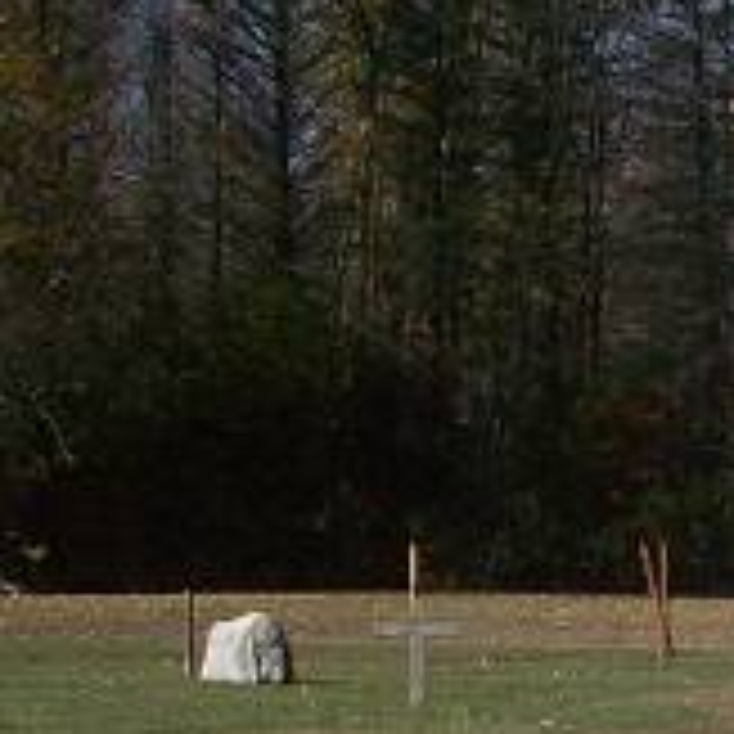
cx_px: 1441
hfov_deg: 10.1
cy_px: 977
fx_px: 3862
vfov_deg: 10.6
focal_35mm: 161
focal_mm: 6.2
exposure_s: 1/504
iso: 80
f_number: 5.6
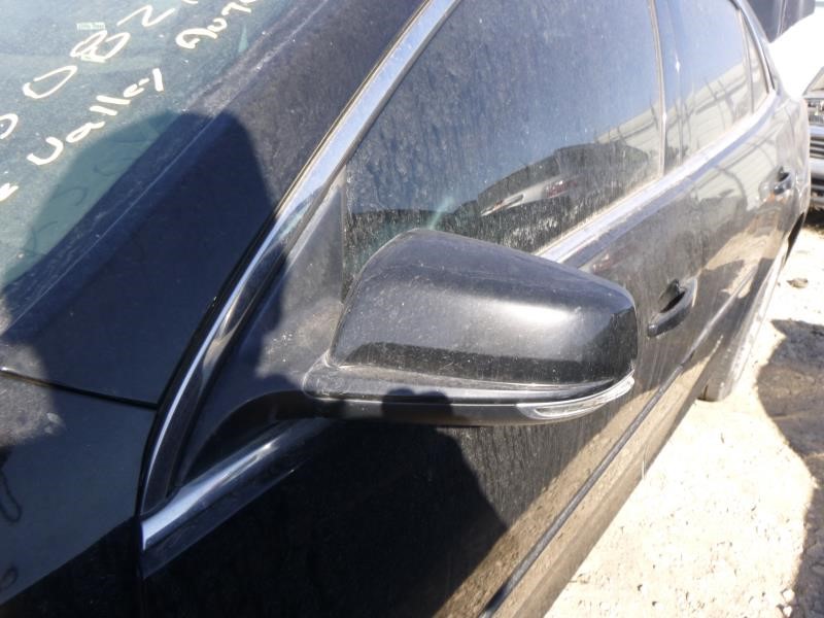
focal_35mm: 25
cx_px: 412
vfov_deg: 54.9
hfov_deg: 69.4
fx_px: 595
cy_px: 309
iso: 100
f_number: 3.9
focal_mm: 4.5
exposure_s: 1/160
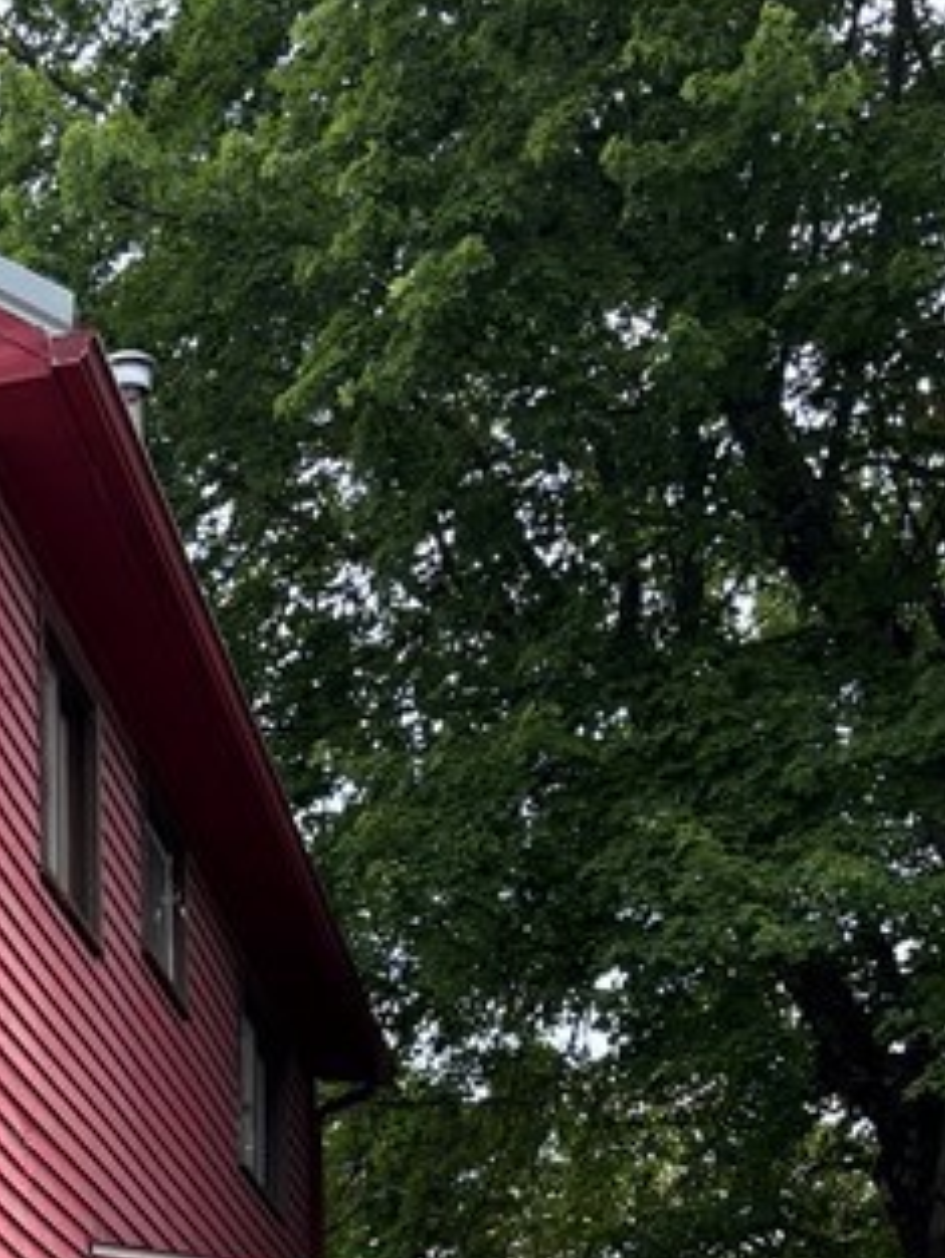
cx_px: -527
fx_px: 3092
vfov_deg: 20.7
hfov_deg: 15.8
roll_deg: +0.8
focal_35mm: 85
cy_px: 1688
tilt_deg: +2.8
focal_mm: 5.96
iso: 50
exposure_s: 1/1590
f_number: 1.6
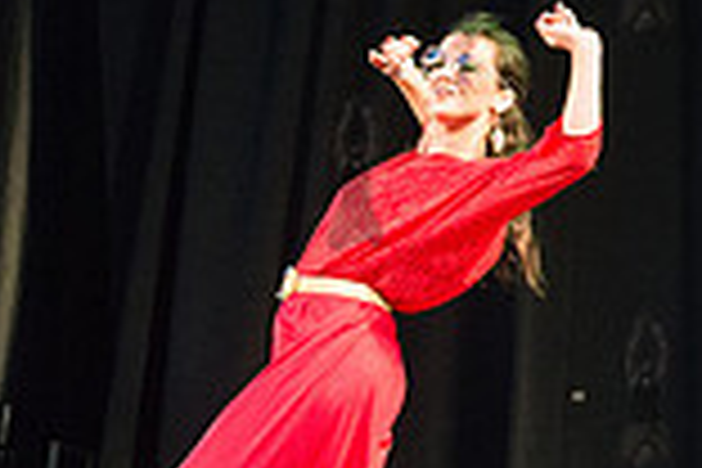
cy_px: 169
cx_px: 1224
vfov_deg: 12.2
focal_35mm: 112
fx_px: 2184
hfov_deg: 15.8
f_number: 2.8
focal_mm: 29
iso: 3200
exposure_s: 1/1250
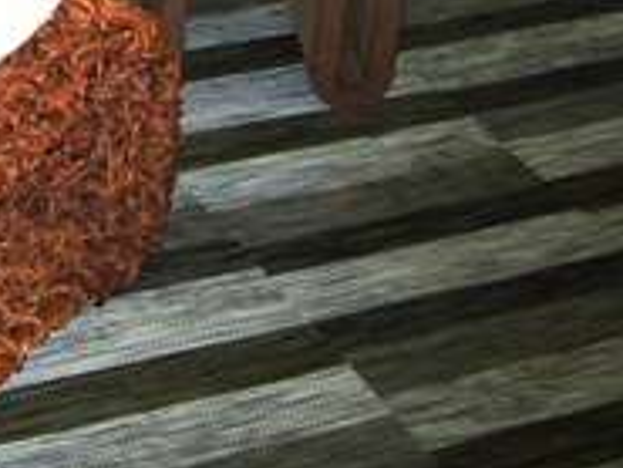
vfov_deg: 13.1
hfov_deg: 17.3
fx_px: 1963
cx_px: -94
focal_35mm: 109
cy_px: -140
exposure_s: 1/60.1
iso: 65
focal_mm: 6.3
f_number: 3.2
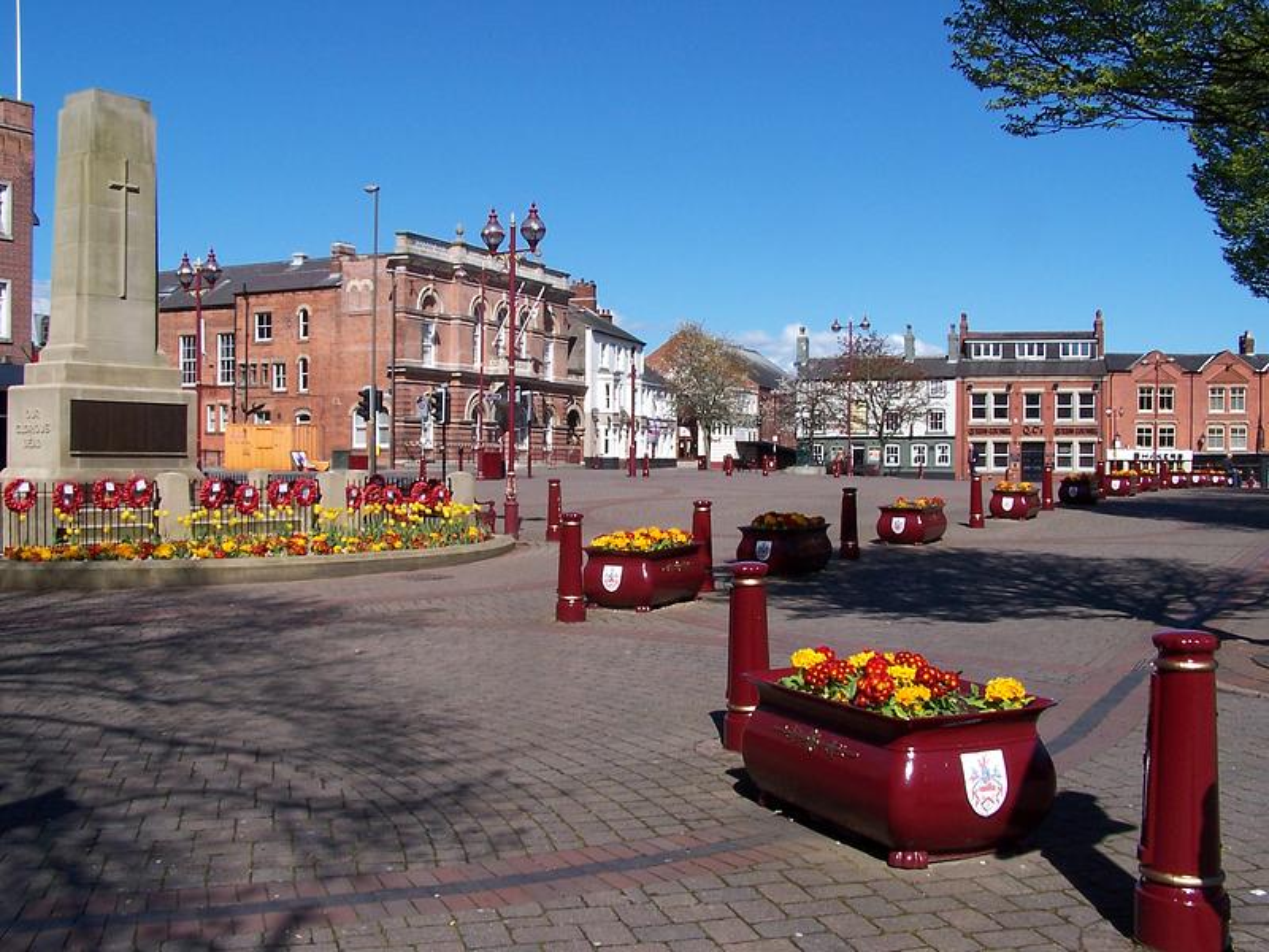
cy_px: 476
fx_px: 1393
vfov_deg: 37.7
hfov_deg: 49.0
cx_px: 634
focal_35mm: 38
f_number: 5.6
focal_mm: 6.3
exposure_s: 1/350
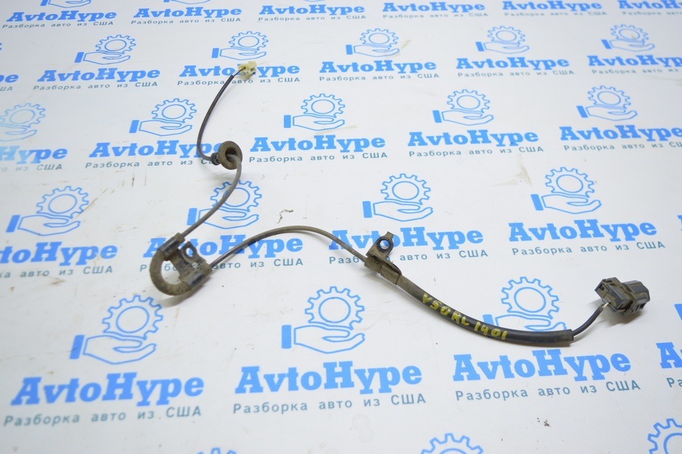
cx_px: 341
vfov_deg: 39.9
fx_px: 625
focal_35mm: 33
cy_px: 227
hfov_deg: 57.3
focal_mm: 22
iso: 400
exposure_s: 1/50
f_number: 3.8
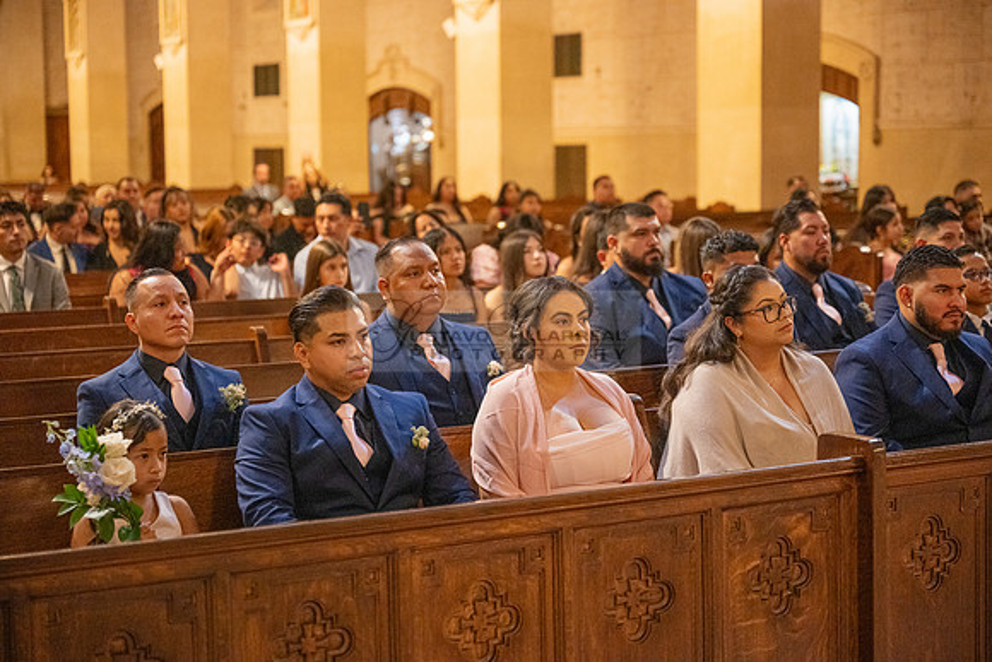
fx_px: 1929
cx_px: 496
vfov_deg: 19.5
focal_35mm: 70
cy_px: 331
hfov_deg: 28.8
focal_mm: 70
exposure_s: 1/200
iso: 2000
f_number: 2.8
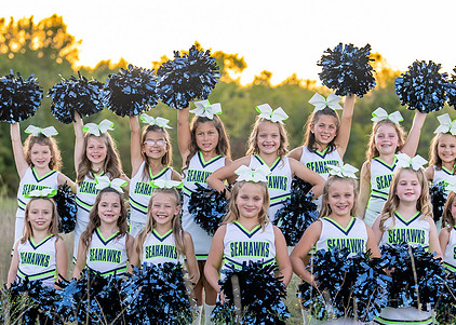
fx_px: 1359
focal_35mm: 105
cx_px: 241
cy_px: 247
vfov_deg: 13.6
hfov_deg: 19.0
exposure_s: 1/400
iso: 100
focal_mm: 50
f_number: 1.6
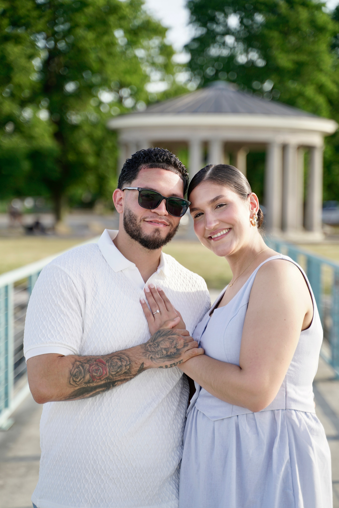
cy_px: 254
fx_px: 1059
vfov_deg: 27.0
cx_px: 170
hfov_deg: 18.2
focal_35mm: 75
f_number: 2.8
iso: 100
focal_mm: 75
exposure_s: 1/400
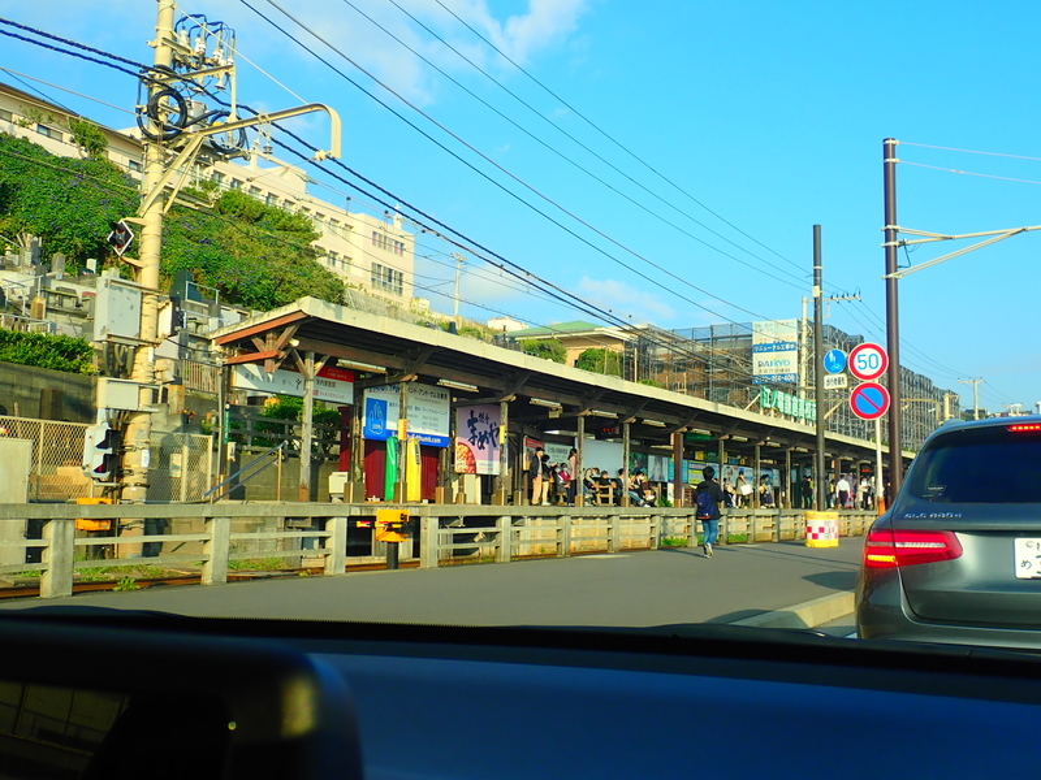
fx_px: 1053
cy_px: 390
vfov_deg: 40.7
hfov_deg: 52.6
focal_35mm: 35
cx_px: 520
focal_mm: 6.42
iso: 100
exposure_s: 1/500
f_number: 3.5
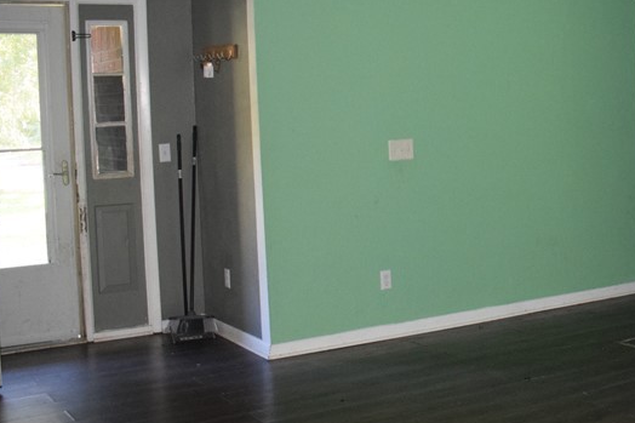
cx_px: 562
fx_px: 987
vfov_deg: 24.1
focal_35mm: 56
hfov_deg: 33.9
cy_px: 143
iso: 2500
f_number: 3.5
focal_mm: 18
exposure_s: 1/60
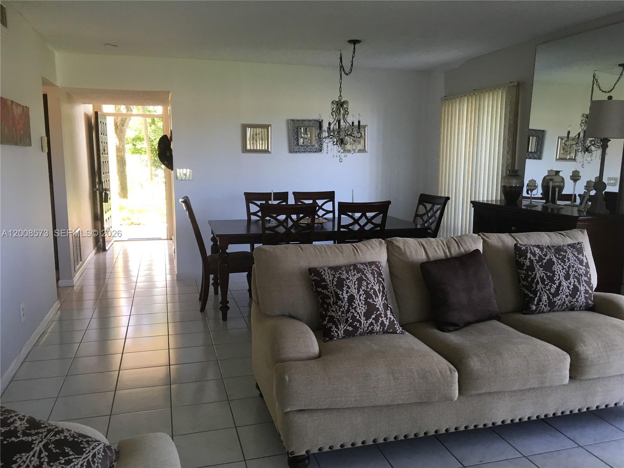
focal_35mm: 29
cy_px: 234
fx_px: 523
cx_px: 312
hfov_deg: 61.7
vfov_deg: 48.2
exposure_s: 1/30
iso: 32
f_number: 2.2
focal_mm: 4.15
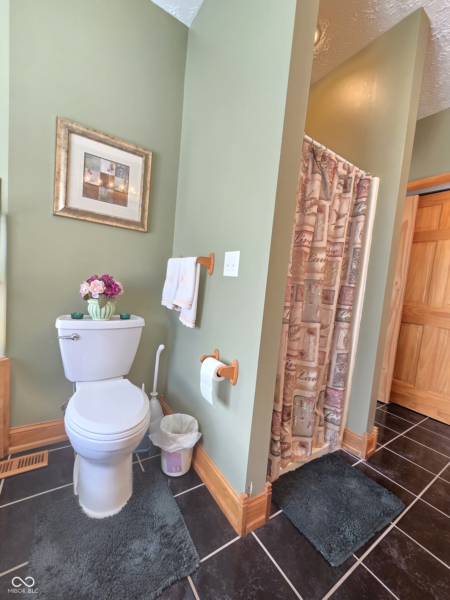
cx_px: 225
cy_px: 300
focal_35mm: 13
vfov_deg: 106.2
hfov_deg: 89.9
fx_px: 225
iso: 250
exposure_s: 1/60
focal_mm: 2.2
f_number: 2.2
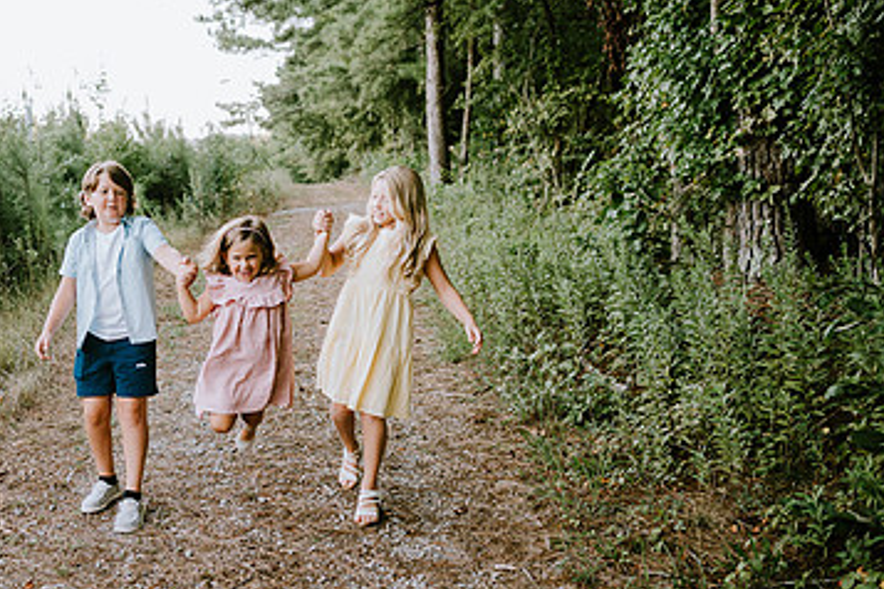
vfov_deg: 34.2
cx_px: 240
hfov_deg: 48.0
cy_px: 311
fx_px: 958
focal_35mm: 39
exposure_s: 1/250
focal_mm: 24
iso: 320
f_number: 2.2
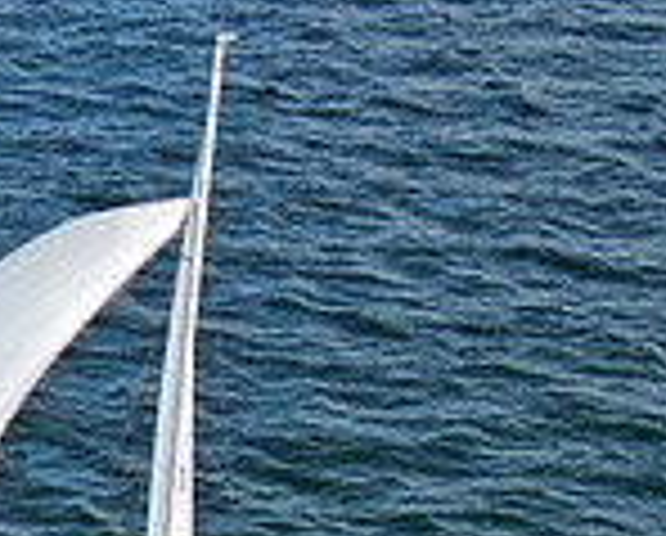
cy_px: 745
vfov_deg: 8.3
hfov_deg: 10.3
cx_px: -207
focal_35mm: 183
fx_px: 3614
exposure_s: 1/640
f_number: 3.8
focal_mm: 8.6
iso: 100
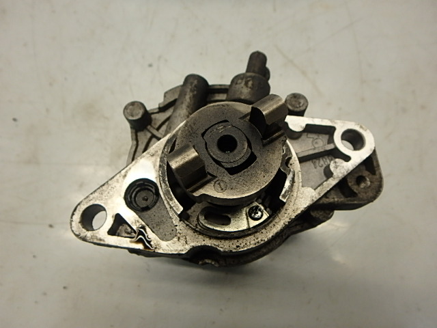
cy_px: 164
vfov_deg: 63.4
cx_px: 218
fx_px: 265
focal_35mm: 21
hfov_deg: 79.0
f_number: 3.5
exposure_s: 1/60
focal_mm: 3.7
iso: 200
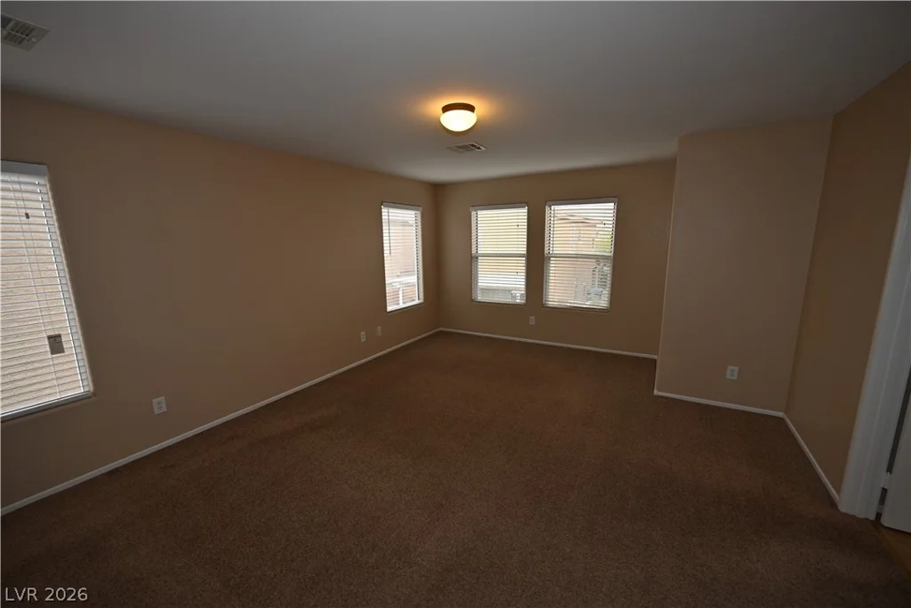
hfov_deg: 104.2
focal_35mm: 14
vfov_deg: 81.2
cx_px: 456
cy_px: 304
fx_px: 354
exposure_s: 1/80
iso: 200
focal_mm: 14
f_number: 4.5
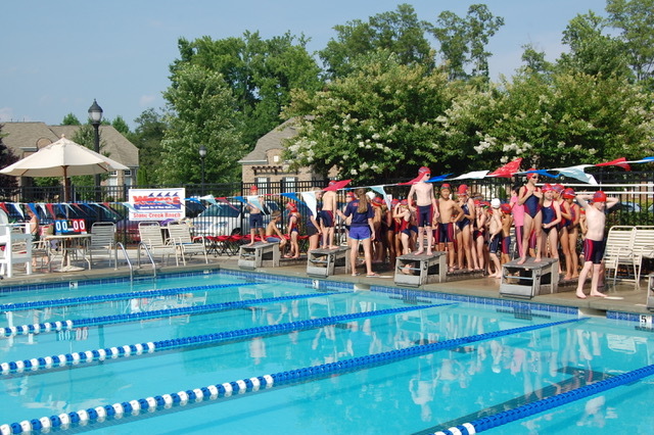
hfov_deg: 43.6
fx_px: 817
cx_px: 327
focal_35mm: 45
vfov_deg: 29.8
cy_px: 218
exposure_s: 1/320
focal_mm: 30
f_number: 9
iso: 200
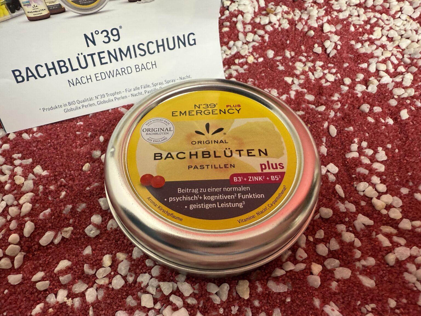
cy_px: 158
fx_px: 292
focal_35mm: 24
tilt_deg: -57.3
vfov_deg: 56.8
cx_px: 210
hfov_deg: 71.6
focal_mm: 2.22
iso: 160
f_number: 2.2
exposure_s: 1/50
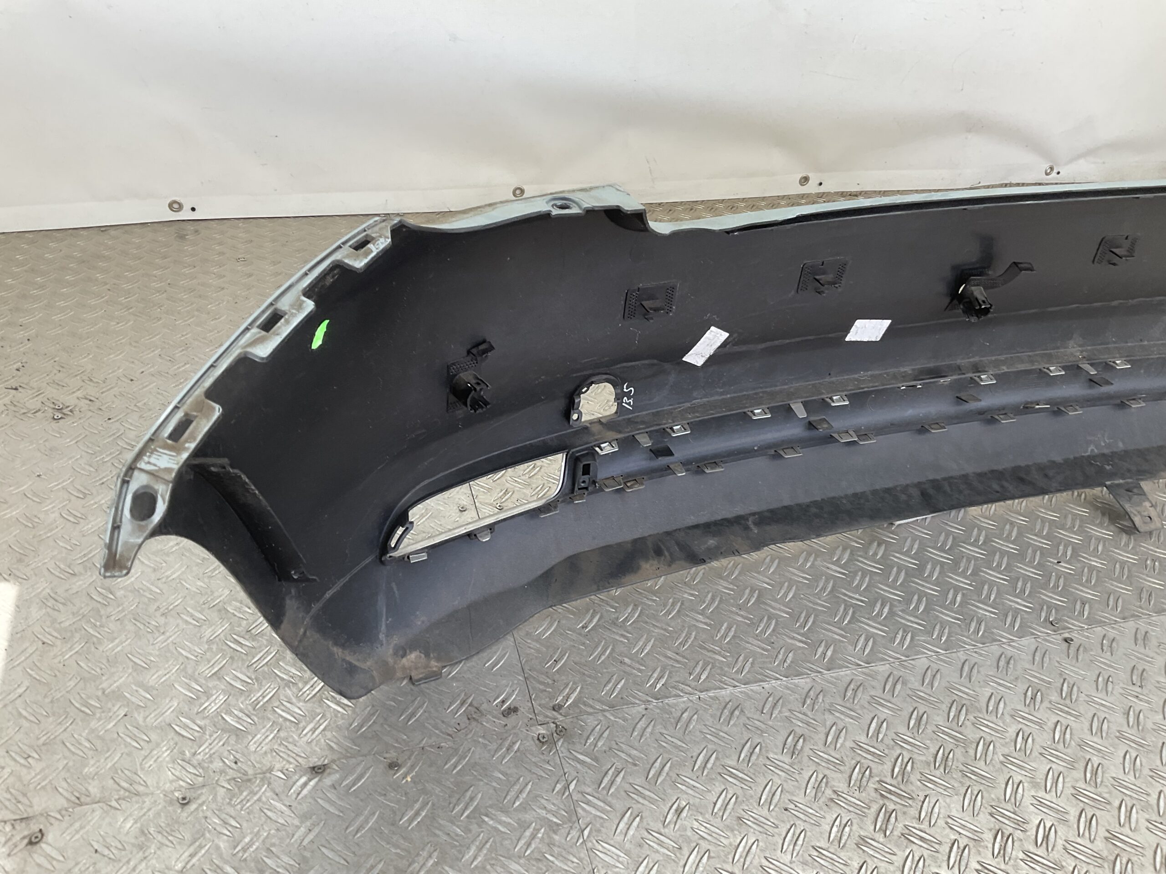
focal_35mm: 29
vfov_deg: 48.2
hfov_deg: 61.7
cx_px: 583
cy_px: 437
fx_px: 977
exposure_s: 1/100
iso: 20
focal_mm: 3
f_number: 1.8
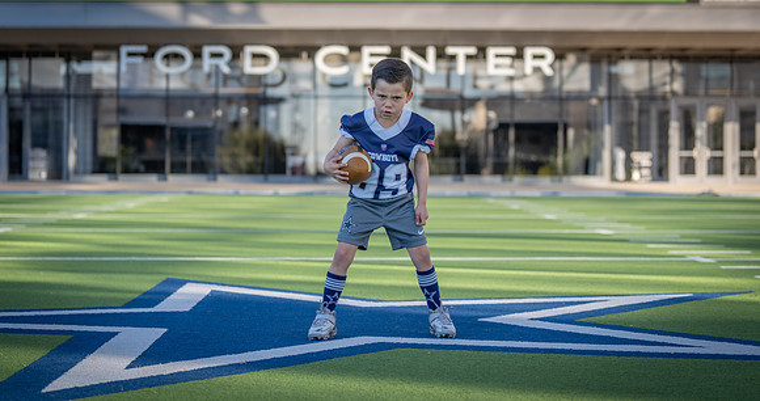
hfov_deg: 26.7
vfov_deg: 14.3
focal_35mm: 81
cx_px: 384
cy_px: 161
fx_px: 1603
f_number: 2.8
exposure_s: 1/640
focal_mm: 70
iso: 100
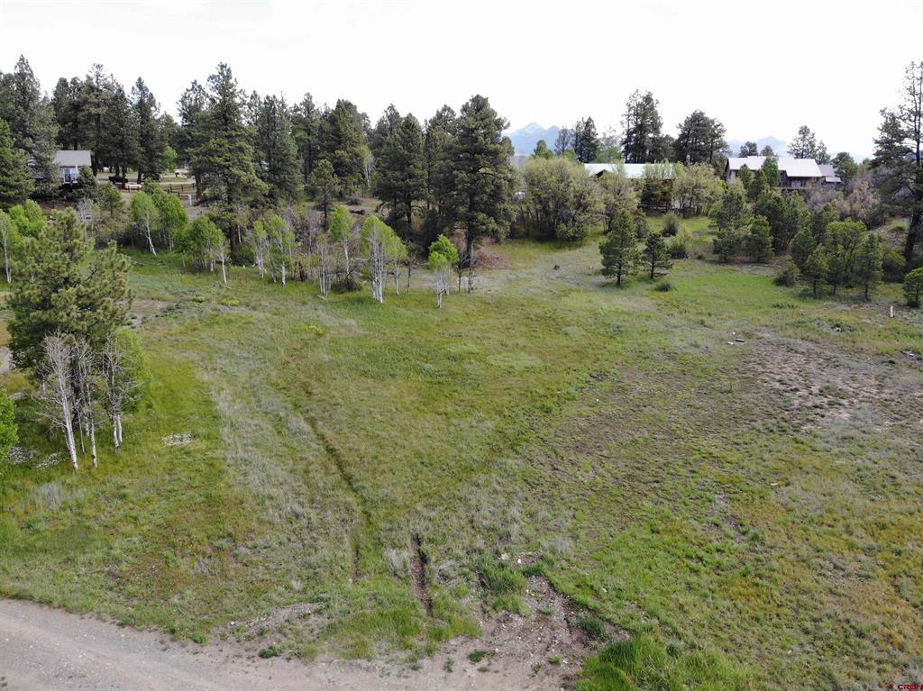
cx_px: 462
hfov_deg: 71.6
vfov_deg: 56.8
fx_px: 640
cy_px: 346
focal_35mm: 24
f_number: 2.8
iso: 100
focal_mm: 4.5
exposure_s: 1/232
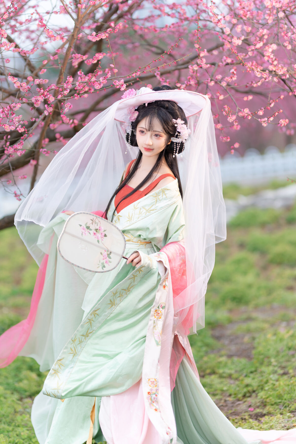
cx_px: 148
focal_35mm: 85
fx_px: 1048
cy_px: 222
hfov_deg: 16.1
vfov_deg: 23.9
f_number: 1.4
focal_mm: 85
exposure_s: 1/500
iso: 160
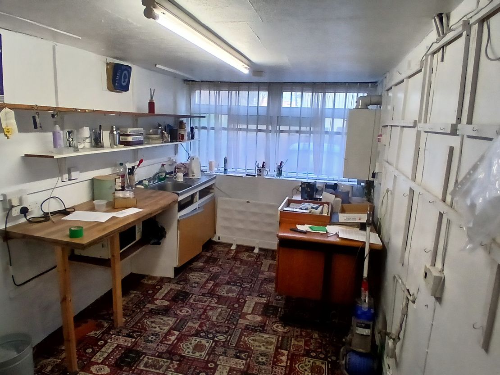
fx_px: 246
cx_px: 250
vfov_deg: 74.8
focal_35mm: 17
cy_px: 188
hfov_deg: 91.0
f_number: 2.2
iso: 125
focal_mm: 1.4
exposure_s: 1/33.3
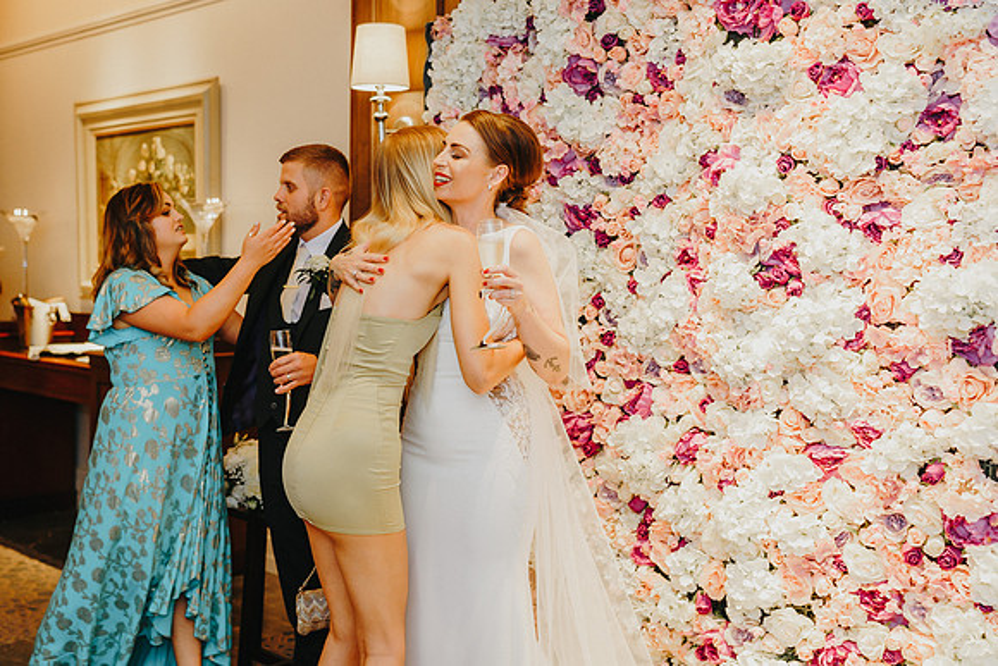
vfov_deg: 33.1
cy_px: 333
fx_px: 1120
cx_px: 422
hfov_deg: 47.9
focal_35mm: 40
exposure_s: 1/200
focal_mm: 35
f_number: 2.2
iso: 640
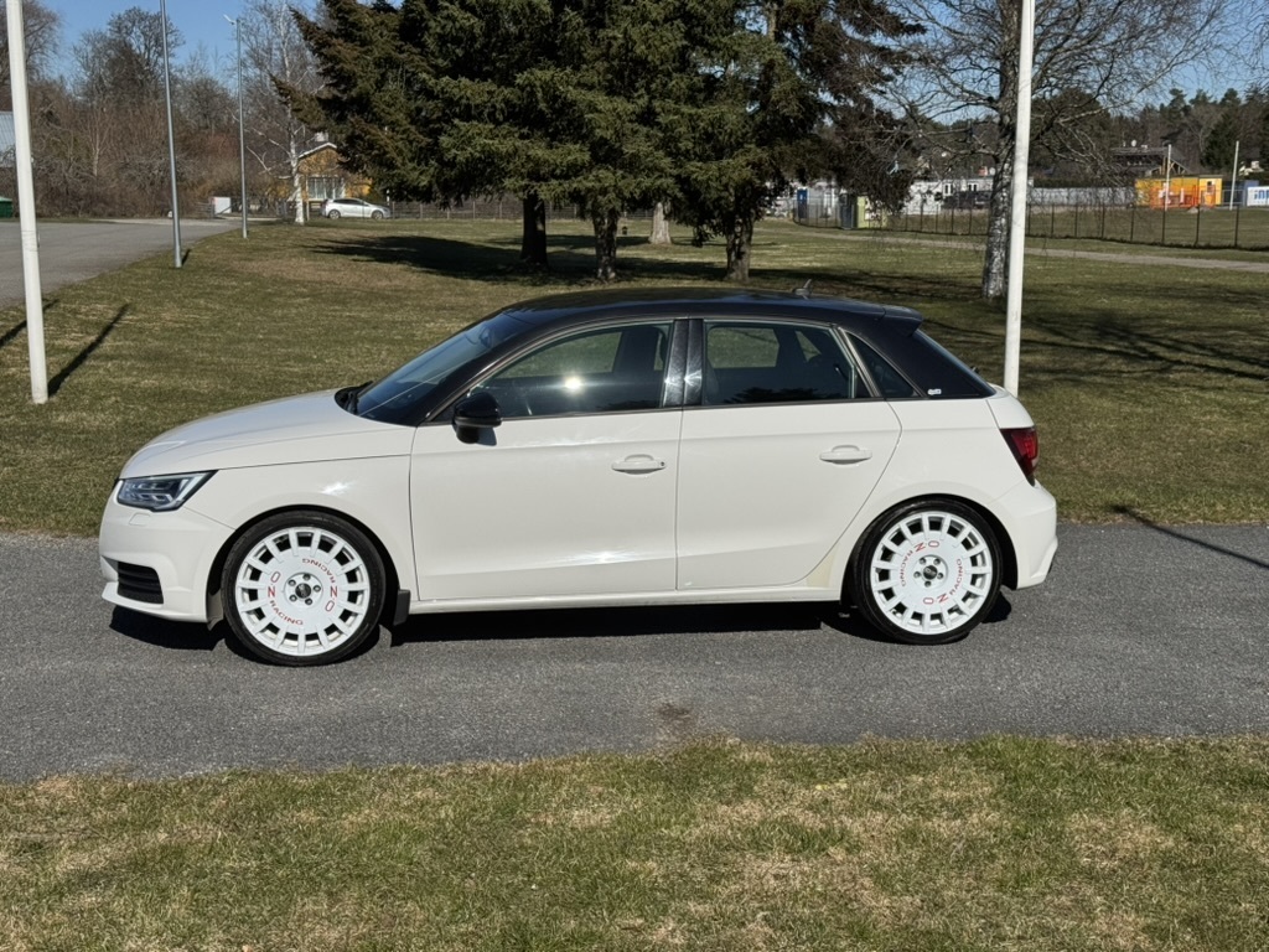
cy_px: 476
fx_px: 1760
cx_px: 634
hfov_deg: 39.7
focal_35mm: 48
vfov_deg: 30.3
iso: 80
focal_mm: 6.76
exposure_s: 1/12500
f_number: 1.78
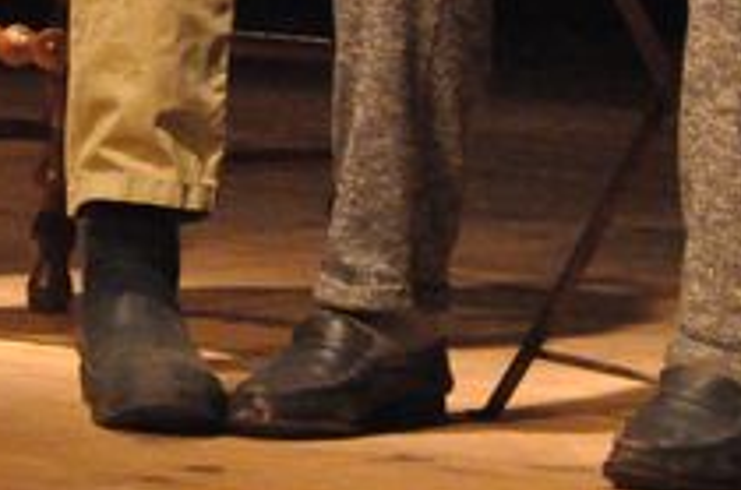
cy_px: -375
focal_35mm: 457
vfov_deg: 3.0
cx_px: -46
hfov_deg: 4.5
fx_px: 9385
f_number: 5.3
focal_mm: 80
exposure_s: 1/200
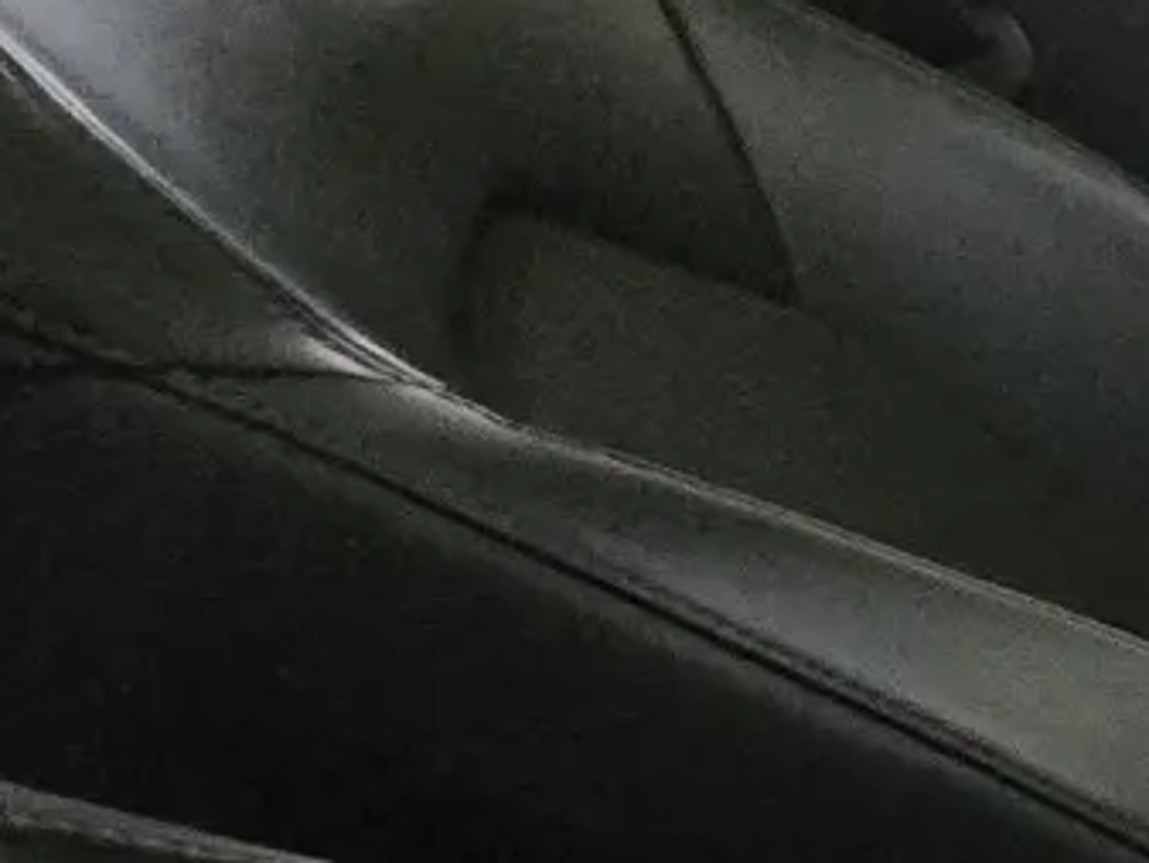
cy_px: 1327
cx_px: 3109
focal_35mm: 74
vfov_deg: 17.7
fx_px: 2457
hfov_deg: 13.1
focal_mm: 2.2
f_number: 2.2
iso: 1000
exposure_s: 1/64.9
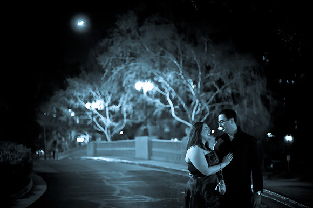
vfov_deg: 27.0
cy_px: 104
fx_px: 434
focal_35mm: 50
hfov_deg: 39.6
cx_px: 156
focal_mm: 50
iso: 2500
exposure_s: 1/80
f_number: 1.4
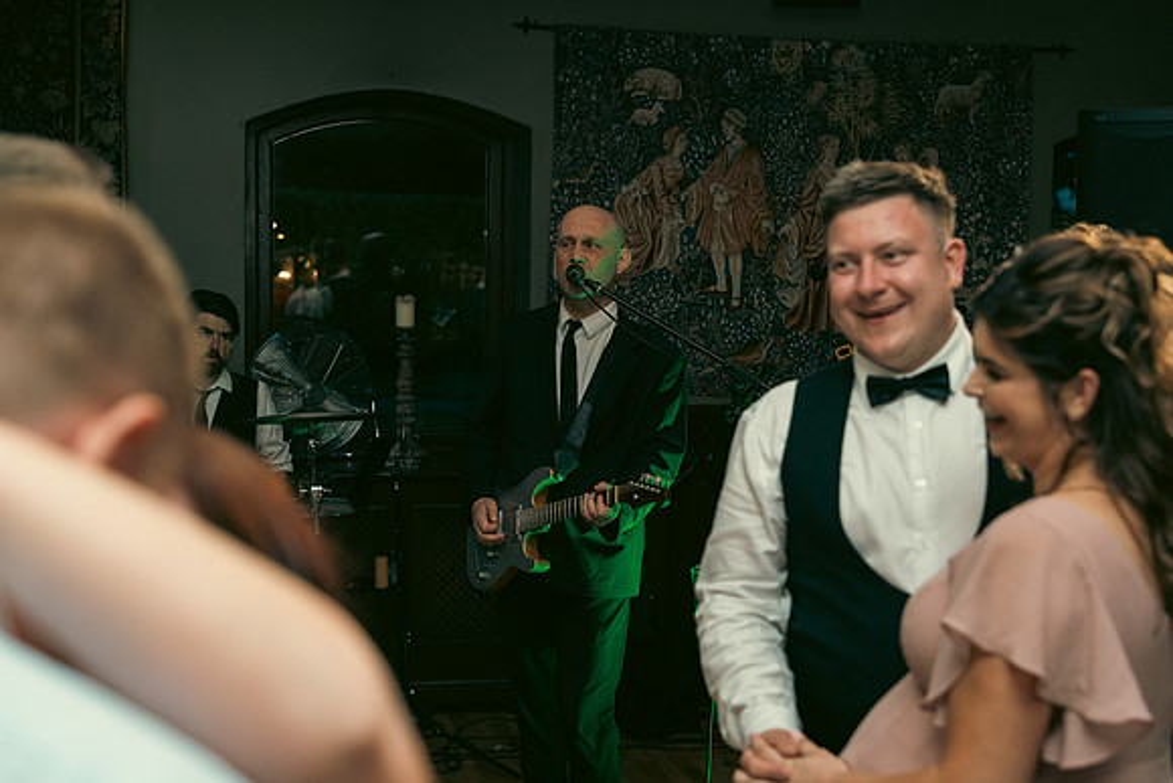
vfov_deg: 23.8
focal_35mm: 57
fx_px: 1858
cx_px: 586
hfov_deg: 35.0
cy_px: 392
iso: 2500
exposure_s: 1/160
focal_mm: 57
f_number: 3.5
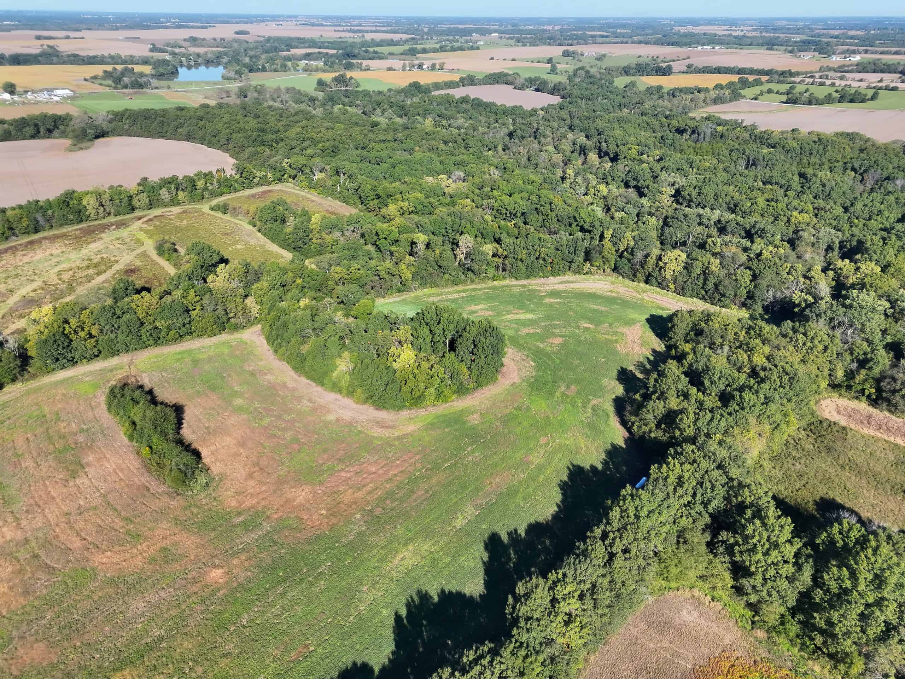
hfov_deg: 71.6
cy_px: 340
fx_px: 627
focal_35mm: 24
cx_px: 452
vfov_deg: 56.8
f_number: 1.7
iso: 190
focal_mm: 6.72
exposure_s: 1/3200
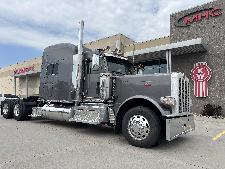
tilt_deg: +5.3
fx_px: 169
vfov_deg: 53.1
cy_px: 84
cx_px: 112
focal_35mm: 26
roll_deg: -2.2
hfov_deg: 67.3
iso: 50
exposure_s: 1/3205
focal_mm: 5.96
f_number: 1.6
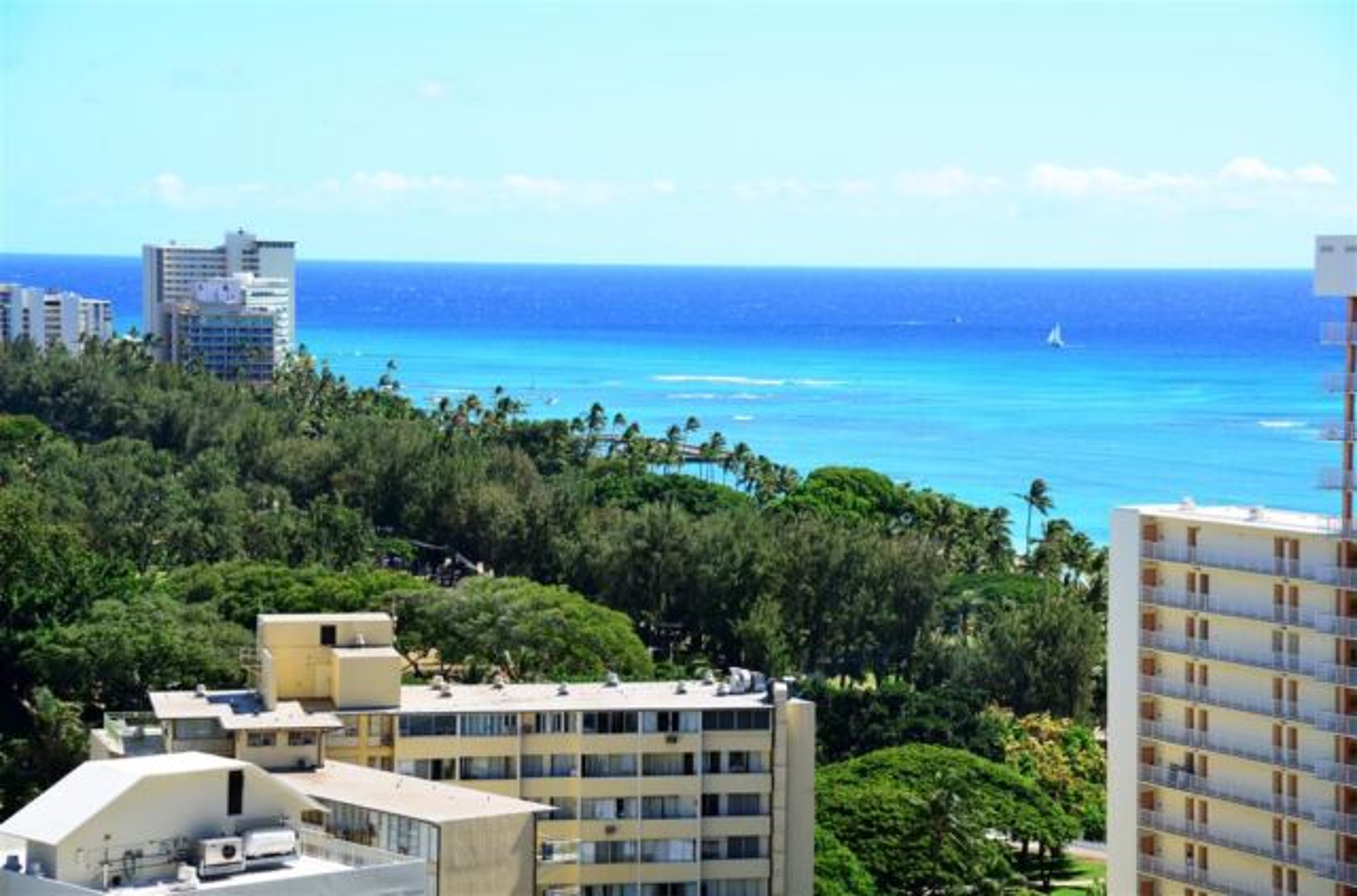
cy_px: 448
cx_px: 678
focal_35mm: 93
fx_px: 3496
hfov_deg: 22.0
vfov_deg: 14.6
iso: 100
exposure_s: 1/250
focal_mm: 62
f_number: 8
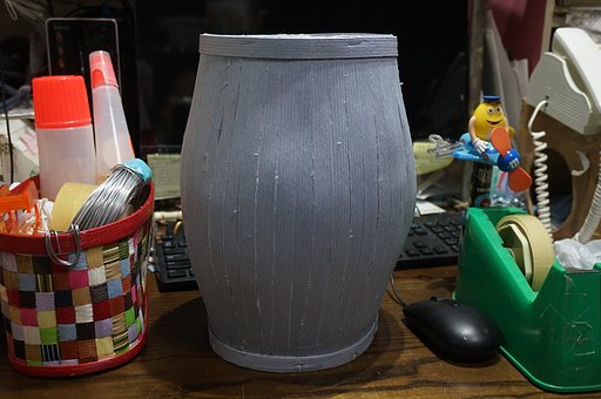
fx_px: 617
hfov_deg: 51.9
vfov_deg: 35.8
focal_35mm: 37
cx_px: 300
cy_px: 200
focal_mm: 25
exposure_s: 1/30
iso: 500
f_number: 4.5
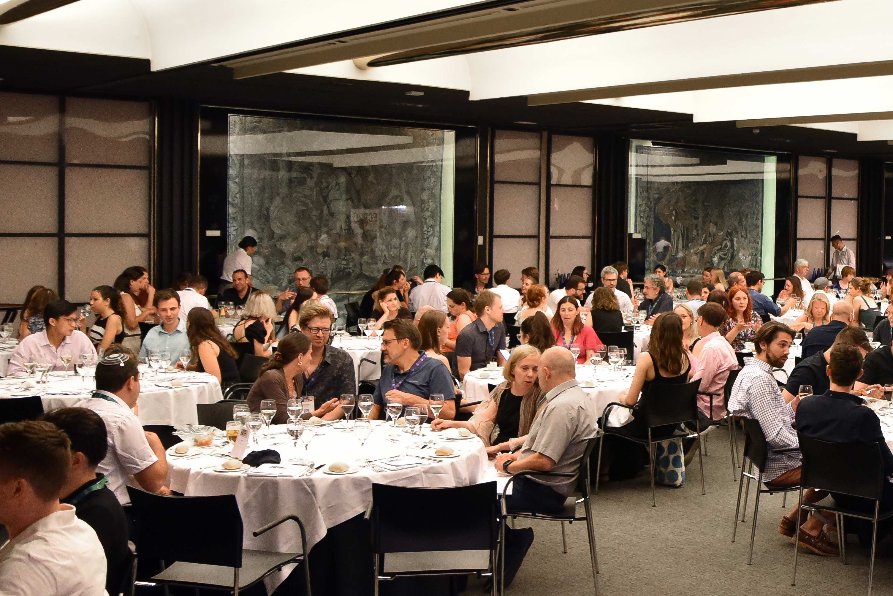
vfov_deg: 28.1
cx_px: 780
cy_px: 248
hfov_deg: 38.6
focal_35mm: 48
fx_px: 1191
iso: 3200
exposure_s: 1/100
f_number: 2.8
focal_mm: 24
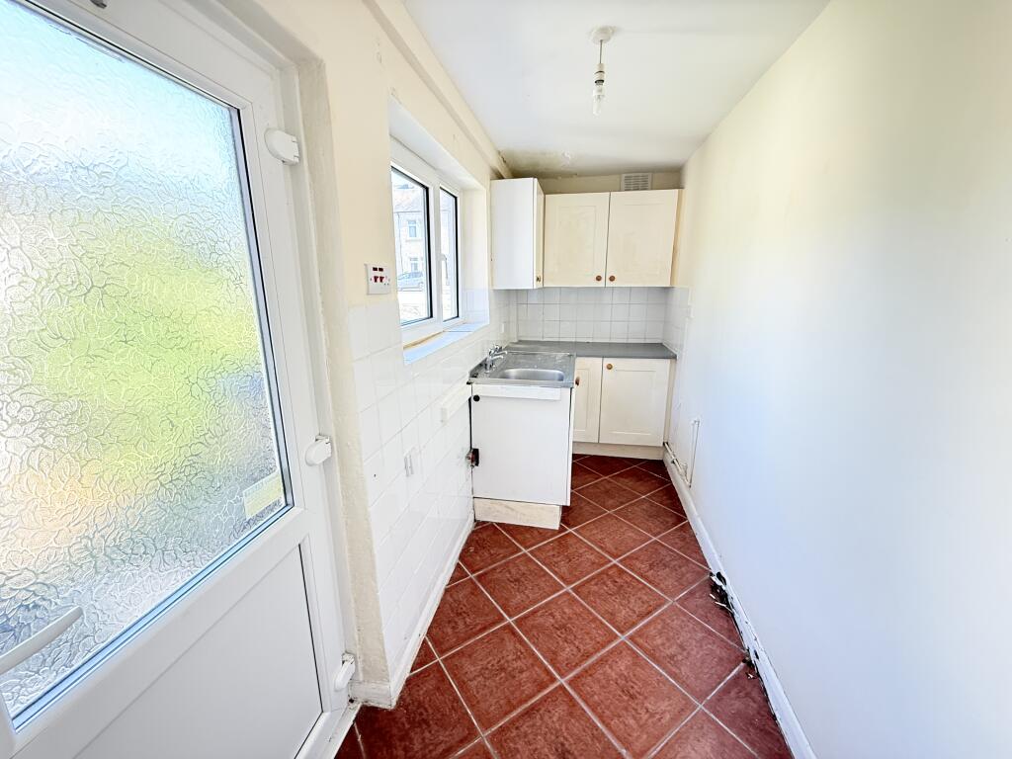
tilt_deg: -13.5
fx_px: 409
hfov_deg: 102.1
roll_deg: -0.3
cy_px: 380
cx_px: 506
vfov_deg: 85.7
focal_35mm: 14
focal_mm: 2.22
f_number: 2.2
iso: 320
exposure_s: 1/99
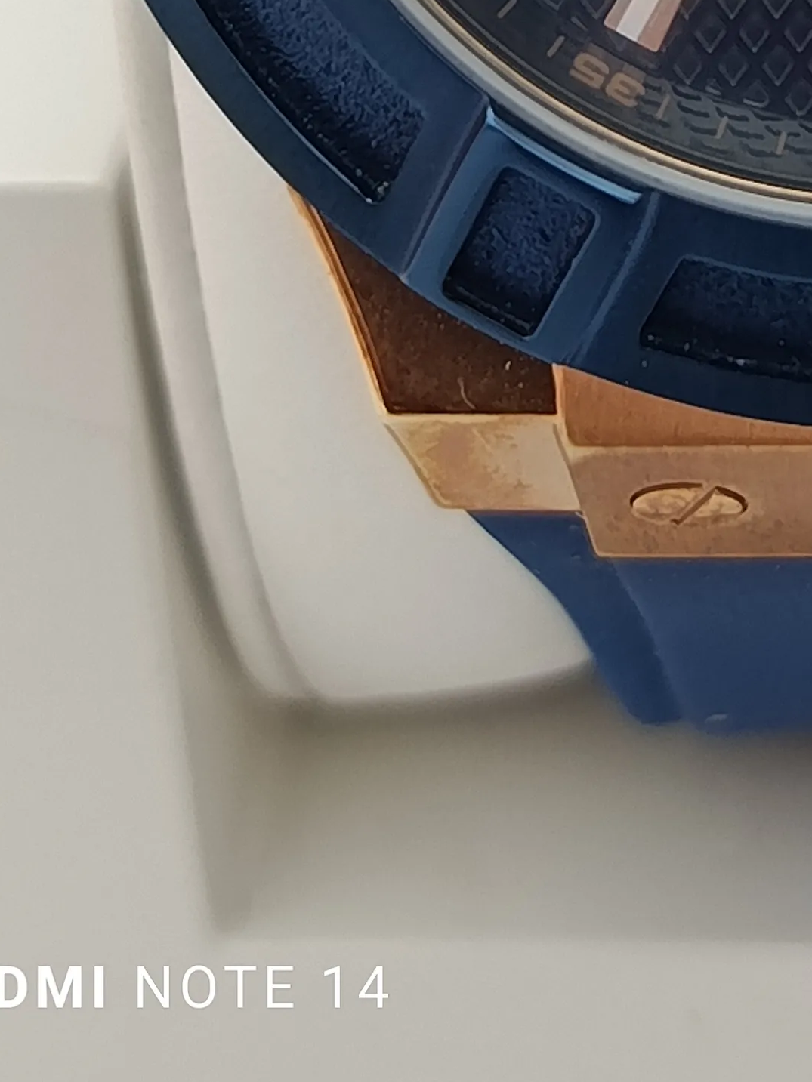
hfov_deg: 10.9
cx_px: 944
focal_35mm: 134
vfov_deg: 14.0
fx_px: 4190
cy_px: -406
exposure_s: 1/100
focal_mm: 5.24
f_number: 1.7
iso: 371
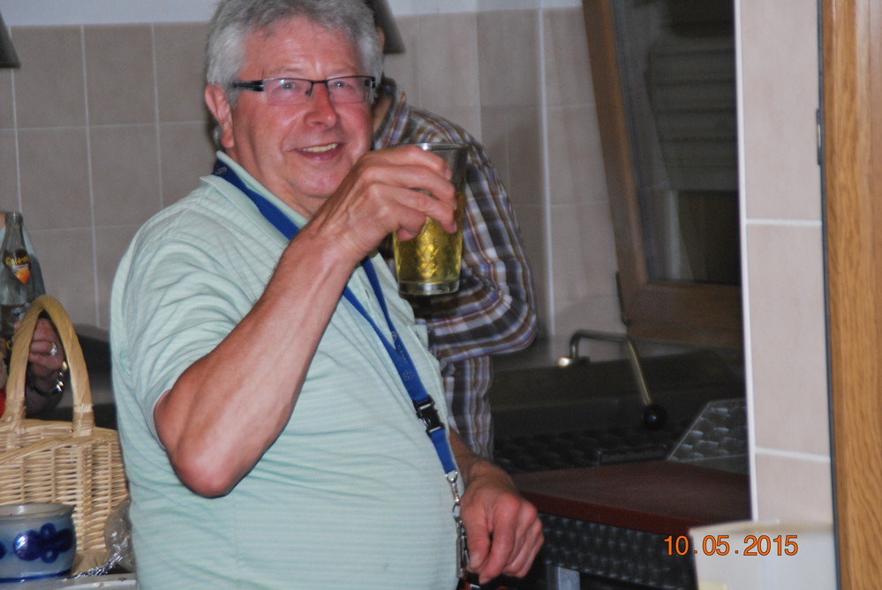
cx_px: 441
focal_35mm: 180
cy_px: 295
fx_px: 4416
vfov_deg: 7.7
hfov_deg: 11.4
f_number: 6
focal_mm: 120
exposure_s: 1/60
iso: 560
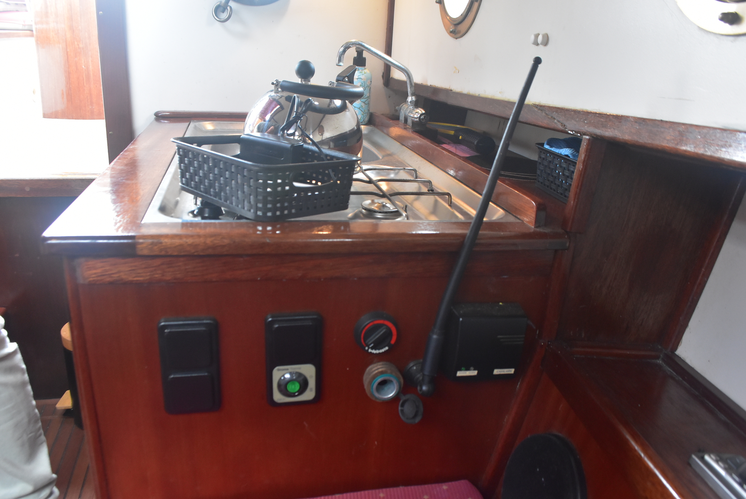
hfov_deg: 67.3
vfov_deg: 48.0
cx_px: 373
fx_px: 560
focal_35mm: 27
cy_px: 250
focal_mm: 18
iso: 1600
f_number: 5.6
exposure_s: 1/60
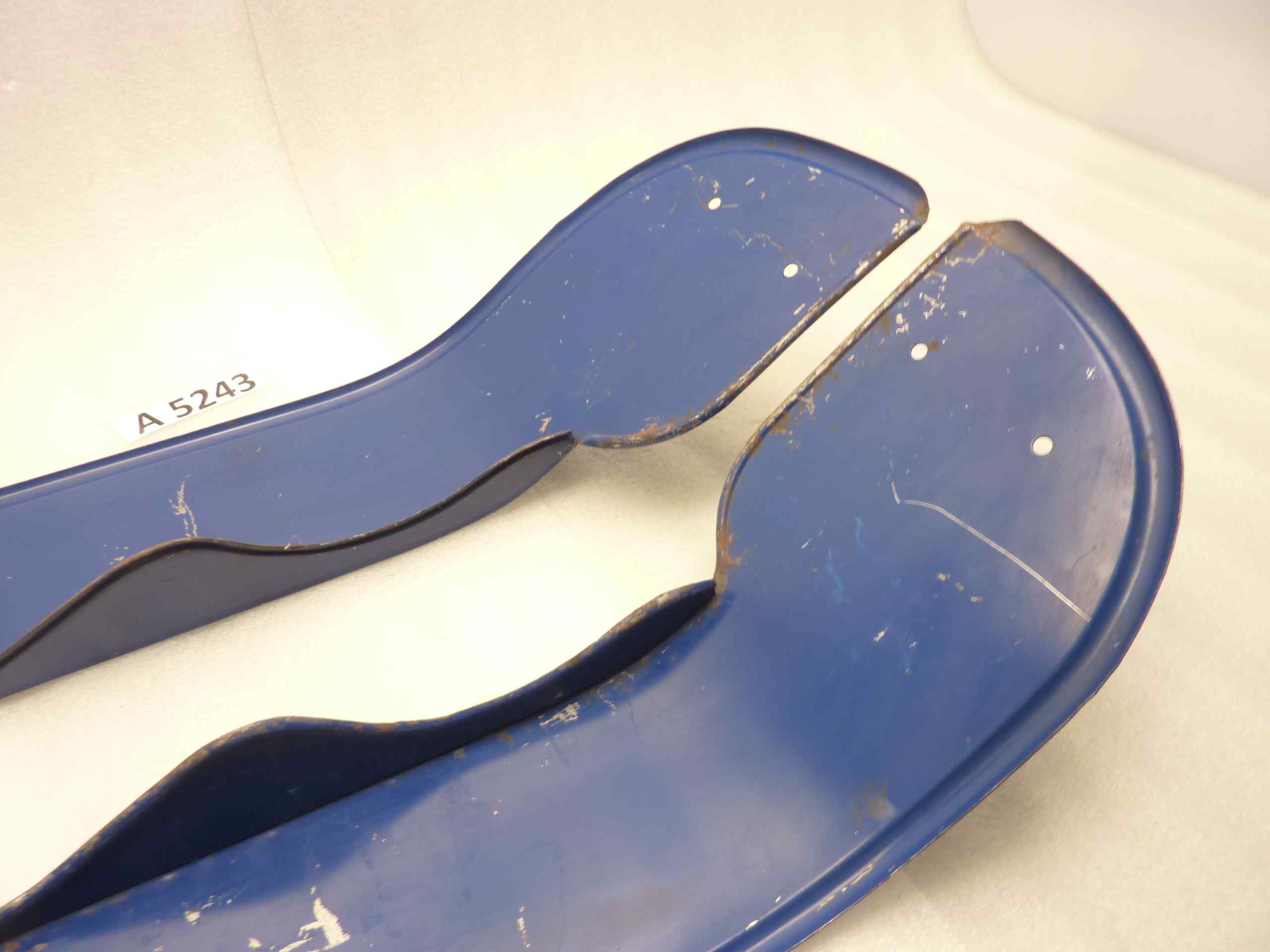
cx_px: 635
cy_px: 476
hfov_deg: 69.4
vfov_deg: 54.9
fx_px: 917
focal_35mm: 25
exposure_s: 1/8
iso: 125
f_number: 3.3
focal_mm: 4.1
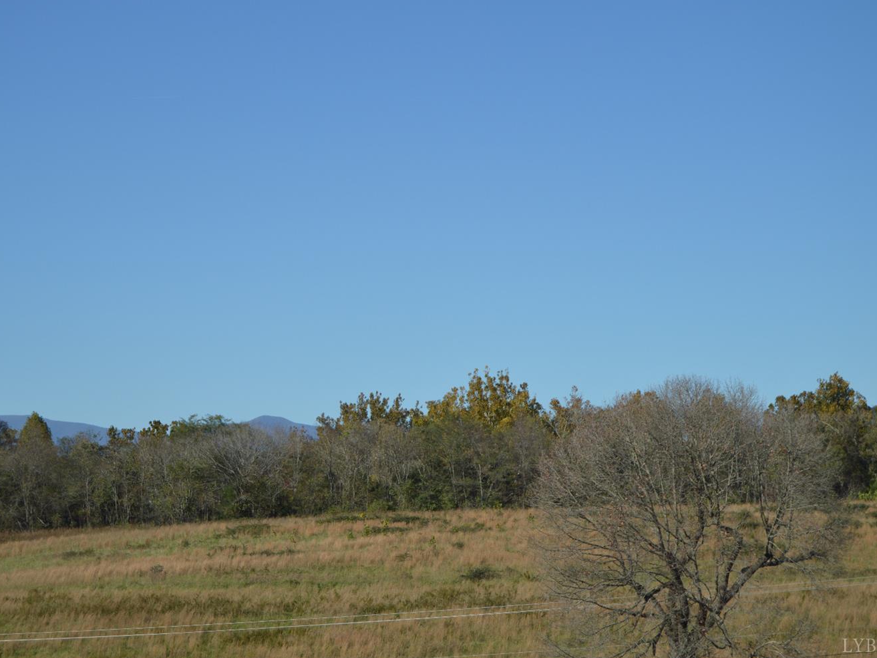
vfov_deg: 16.3
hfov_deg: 21.6
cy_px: 327
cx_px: 398
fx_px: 2294
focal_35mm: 91
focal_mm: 55
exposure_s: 1/640
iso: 100
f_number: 5.6
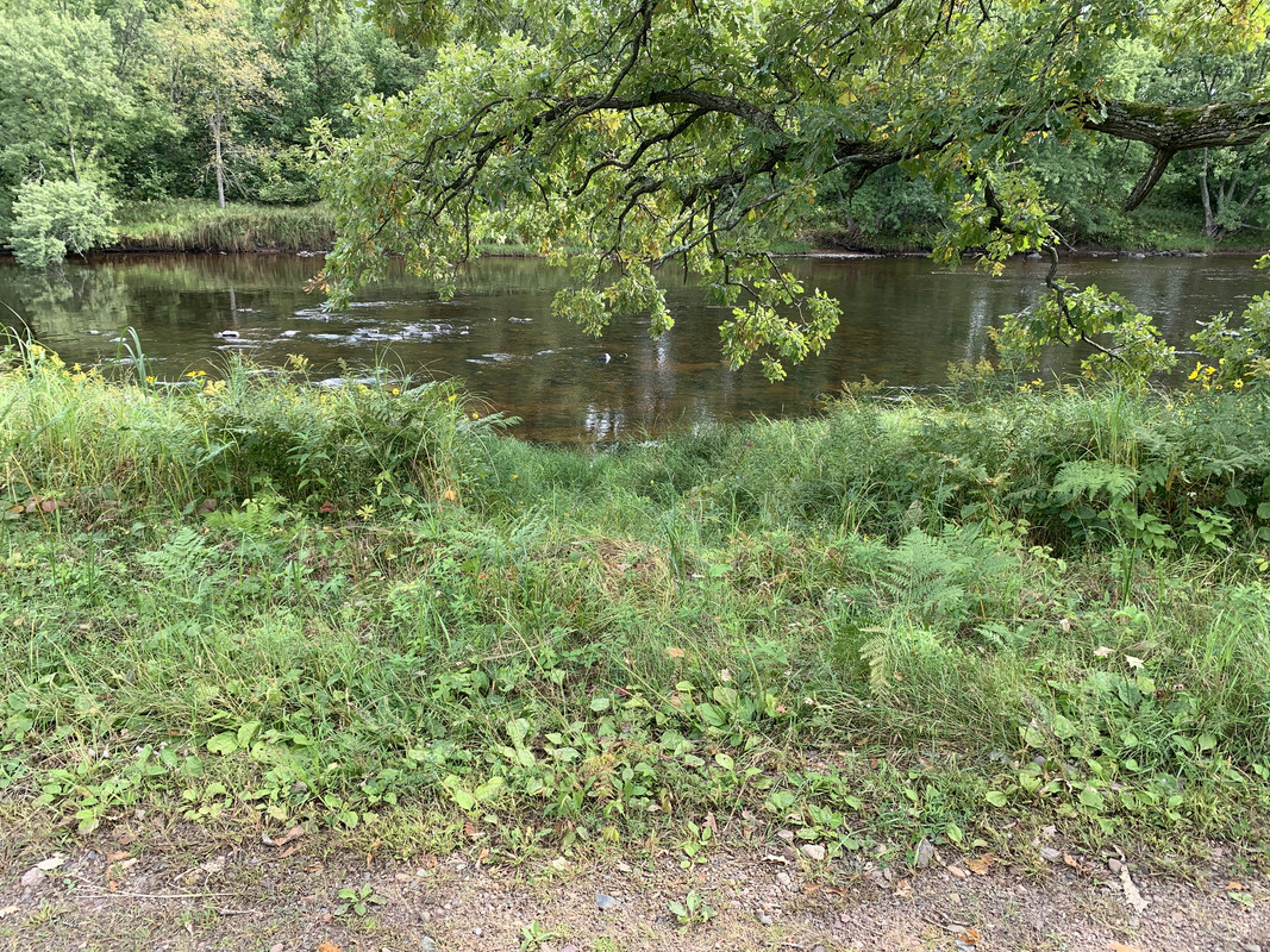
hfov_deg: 67.3
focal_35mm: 26
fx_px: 954
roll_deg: -1.4
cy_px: 476
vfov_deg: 53.1
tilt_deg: -17.3
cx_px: 635
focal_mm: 4.25
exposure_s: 1/308
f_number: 1.8
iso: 25
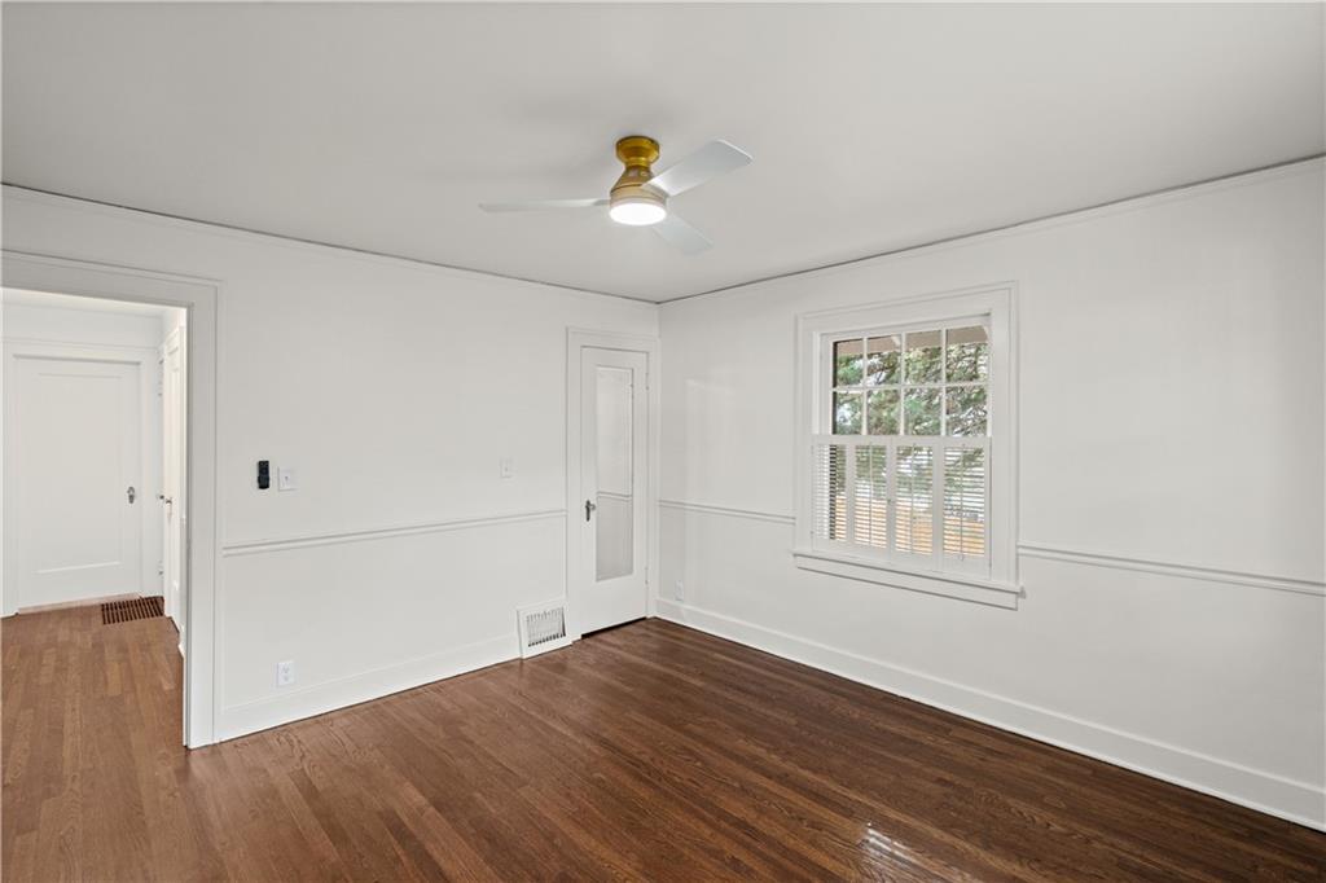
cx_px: 663
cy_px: 442
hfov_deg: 96.8
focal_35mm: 16
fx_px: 589
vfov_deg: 73.7
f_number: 6.3
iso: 500
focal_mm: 16
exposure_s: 1/5
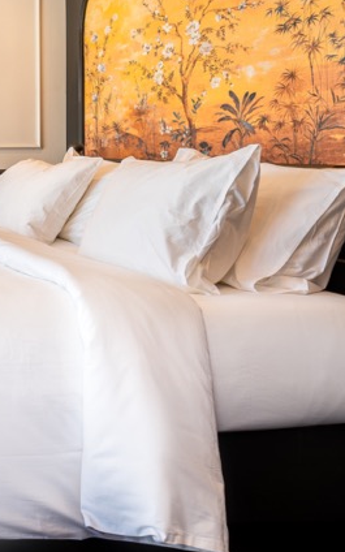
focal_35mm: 43
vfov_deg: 44.3
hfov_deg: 23.3
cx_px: -186
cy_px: 122
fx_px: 647
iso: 160
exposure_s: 1/60
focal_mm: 14
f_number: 11
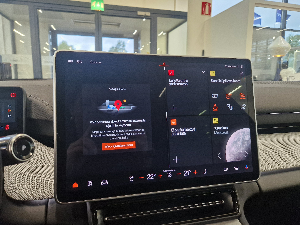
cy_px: 110
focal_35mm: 24
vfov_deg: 56.8
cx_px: 156
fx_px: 208
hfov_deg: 71.6
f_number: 1.8
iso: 320
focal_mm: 5.4
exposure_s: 1/80
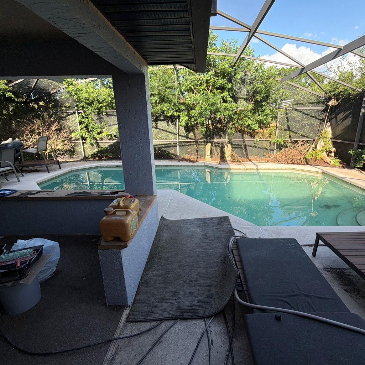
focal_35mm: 17
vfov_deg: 84.0
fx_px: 203
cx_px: 197
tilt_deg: -14.3
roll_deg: +0.7
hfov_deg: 83.8
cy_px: 180
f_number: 2.2
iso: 50
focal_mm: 2.22
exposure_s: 1/502
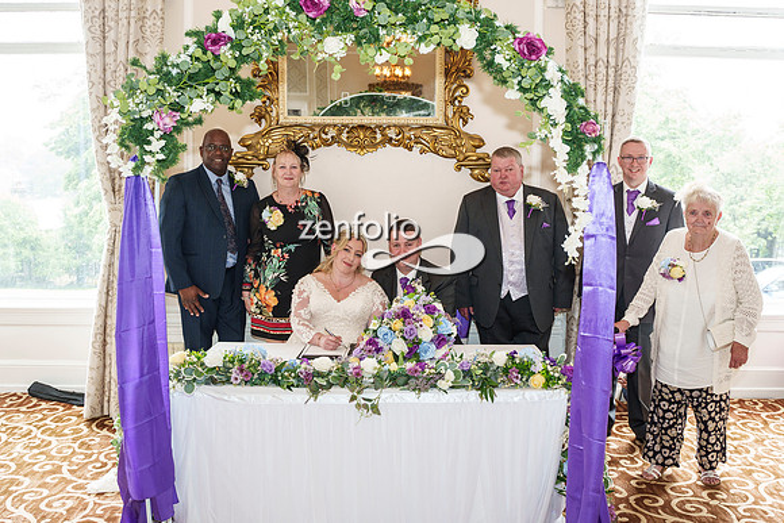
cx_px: 409
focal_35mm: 33
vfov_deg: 40.4
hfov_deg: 57.7
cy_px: 250
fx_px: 711
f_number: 4
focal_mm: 28
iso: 800
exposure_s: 1/160
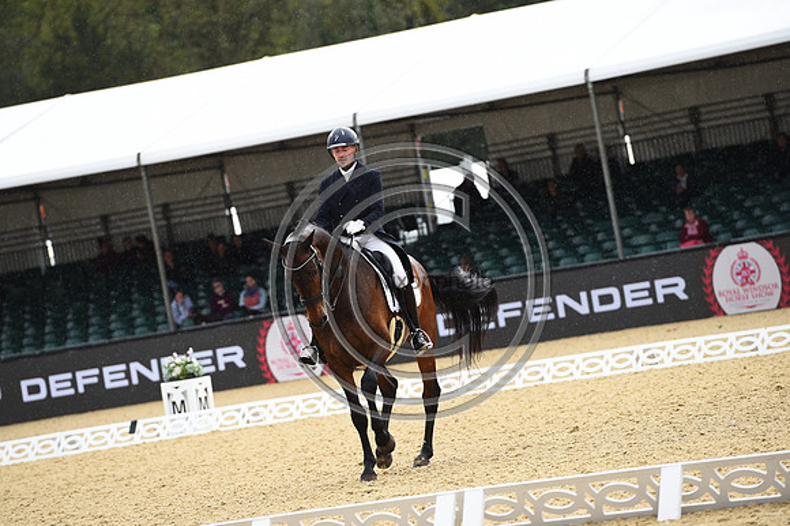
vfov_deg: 6.9
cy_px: 263
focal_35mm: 200
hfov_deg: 10.3
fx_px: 4386
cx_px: 395
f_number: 5
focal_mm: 200
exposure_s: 1/1250
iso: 450
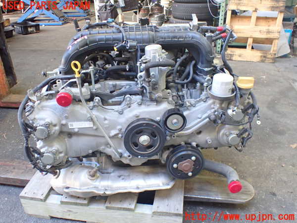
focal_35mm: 30
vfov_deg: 46.8
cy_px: 112
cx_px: 148
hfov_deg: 60.0
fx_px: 257
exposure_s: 1/80
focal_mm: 5.4
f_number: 2.3
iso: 800
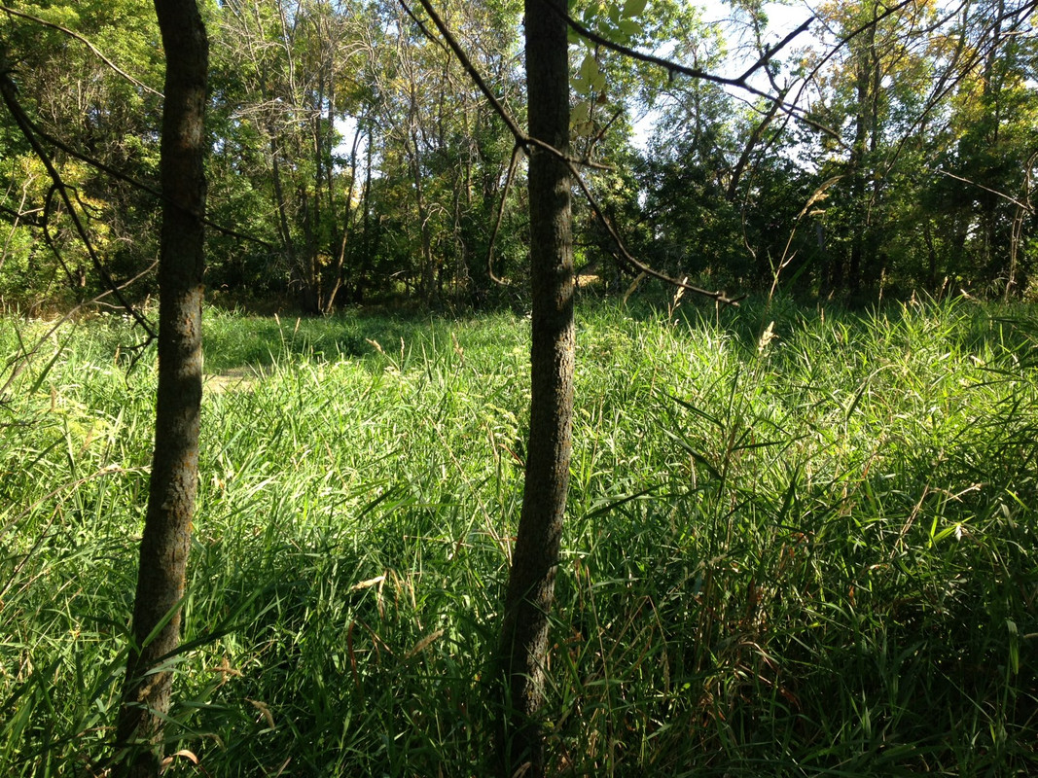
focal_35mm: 33
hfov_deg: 55.4
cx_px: 519
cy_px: 389
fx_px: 989
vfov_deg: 42.9
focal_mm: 4.13
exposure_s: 1/256
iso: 50
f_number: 2.4
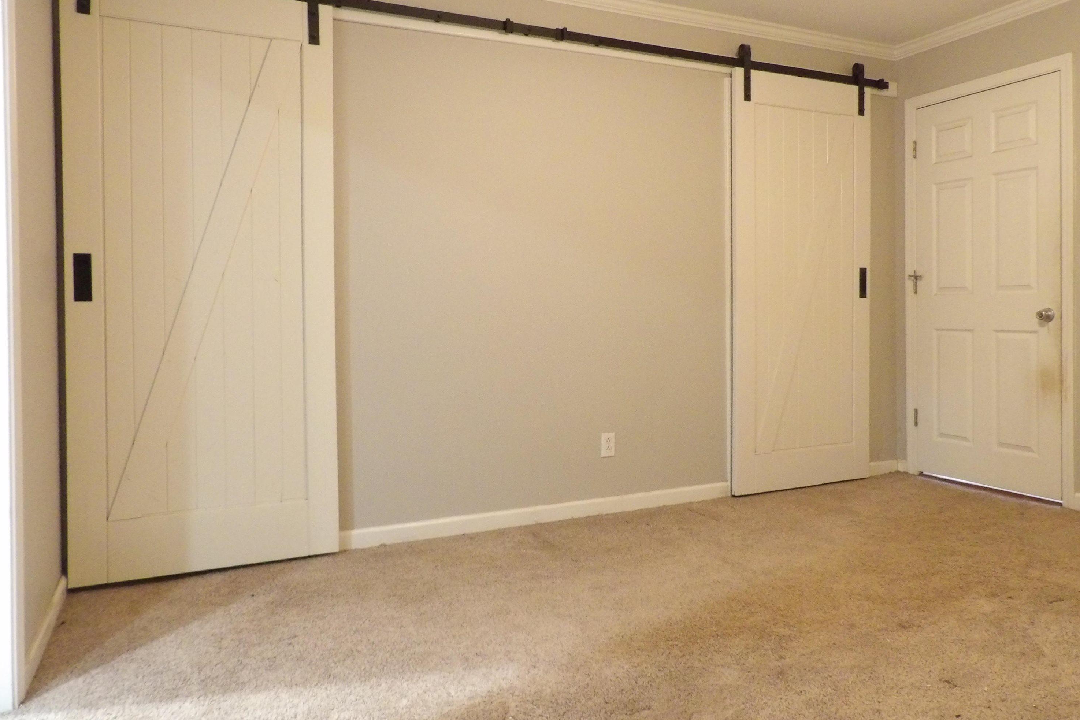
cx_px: 559
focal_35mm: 26
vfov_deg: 49.5
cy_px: 334
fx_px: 780
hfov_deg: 69.4
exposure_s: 1/12
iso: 800
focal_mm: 4.3
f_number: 3.2
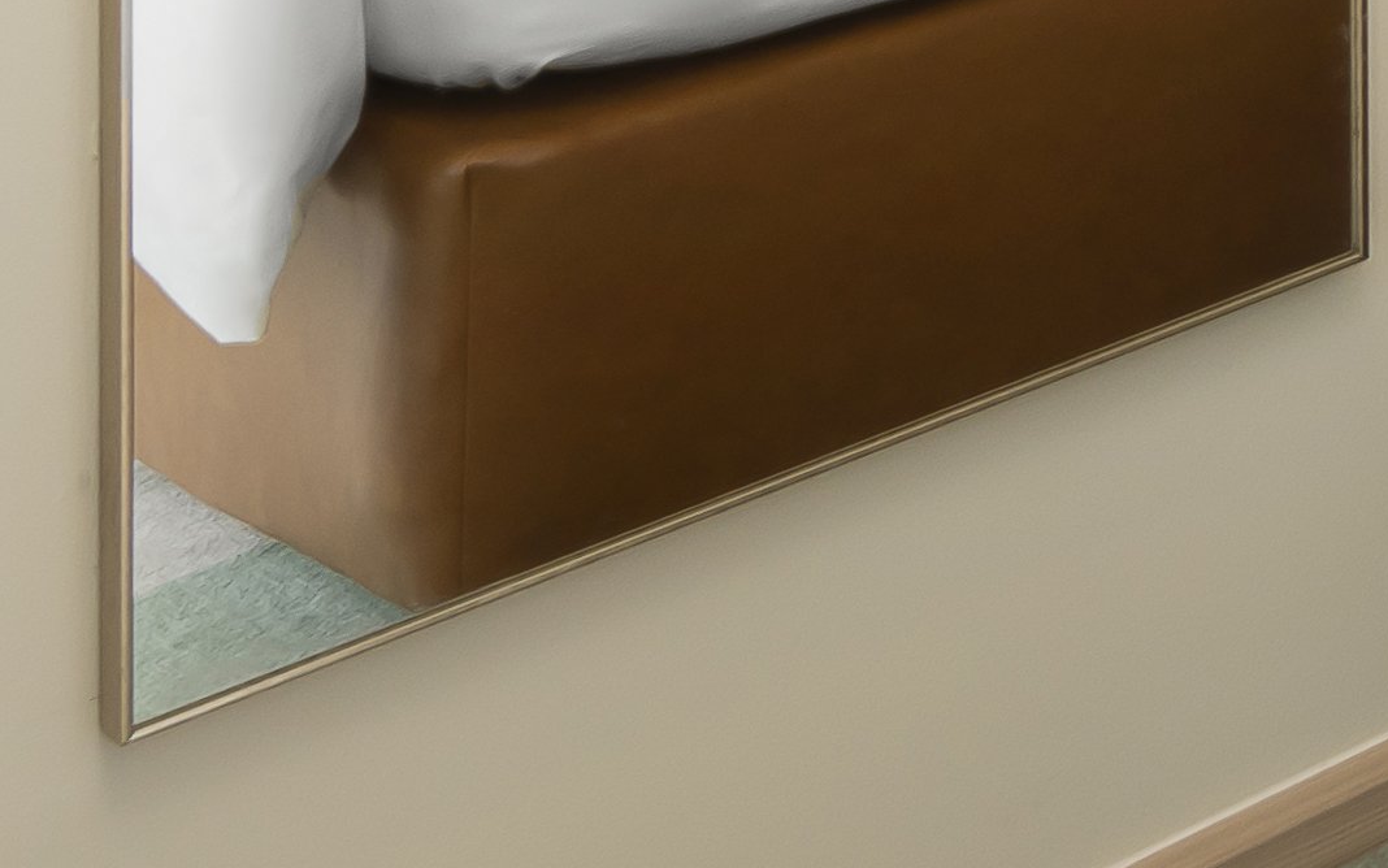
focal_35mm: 107
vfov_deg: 9.7
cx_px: 3909
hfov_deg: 12.1
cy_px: -1648
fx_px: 4048
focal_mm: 16
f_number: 14
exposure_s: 1/30
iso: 250
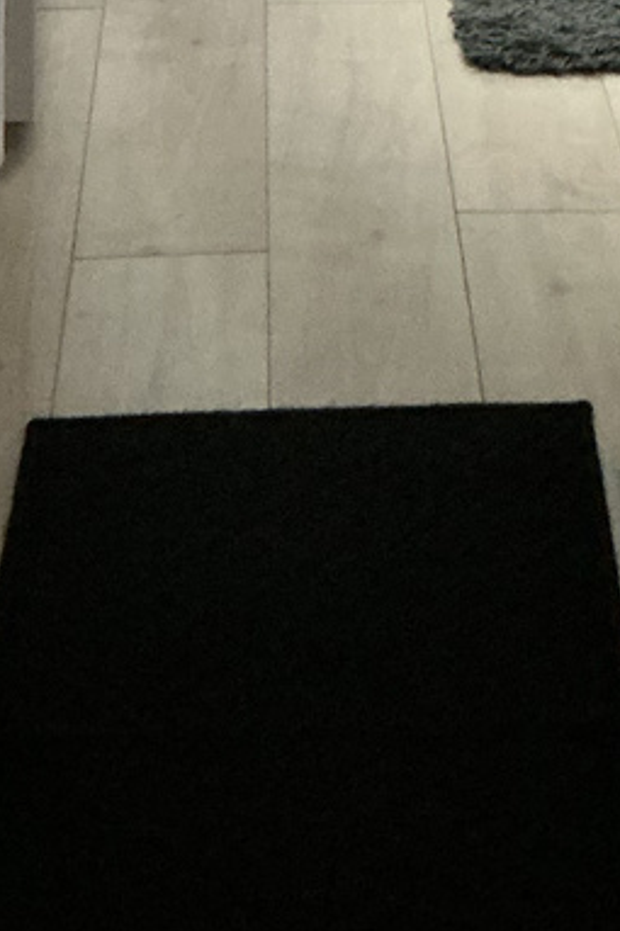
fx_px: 3128
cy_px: -545
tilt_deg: -10.8
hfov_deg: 11.2
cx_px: 571
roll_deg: -2.7
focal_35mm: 121
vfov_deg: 15.4
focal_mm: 3
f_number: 1.8
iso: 500
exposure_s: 1/30
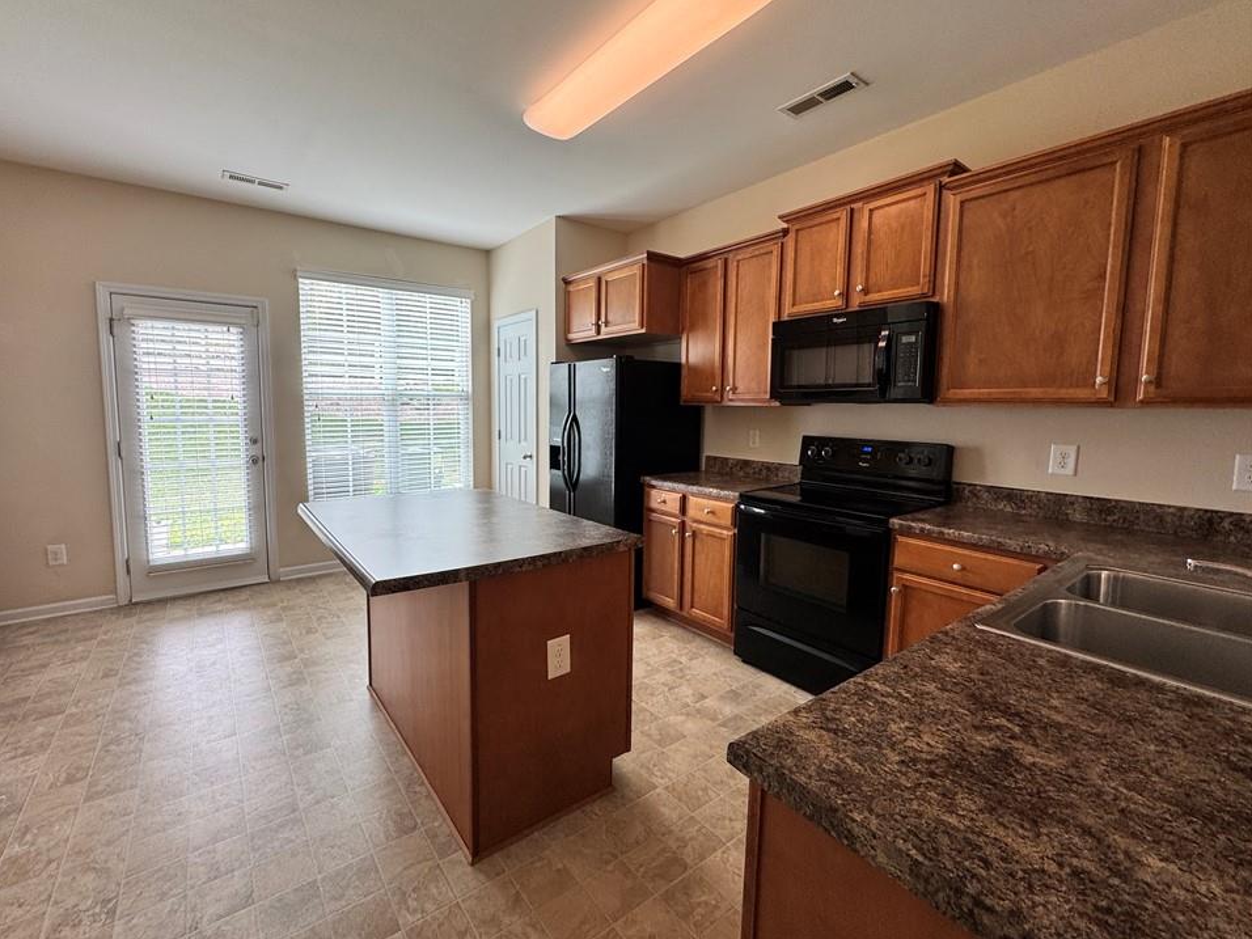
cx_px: 584
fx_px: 543
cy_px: 460
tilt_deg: -5.5
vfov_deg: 81.7
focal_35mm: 15
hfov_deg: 98.0
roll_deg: -0.7
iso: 50
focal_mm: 2.22
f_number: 2.2
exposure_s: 1/120
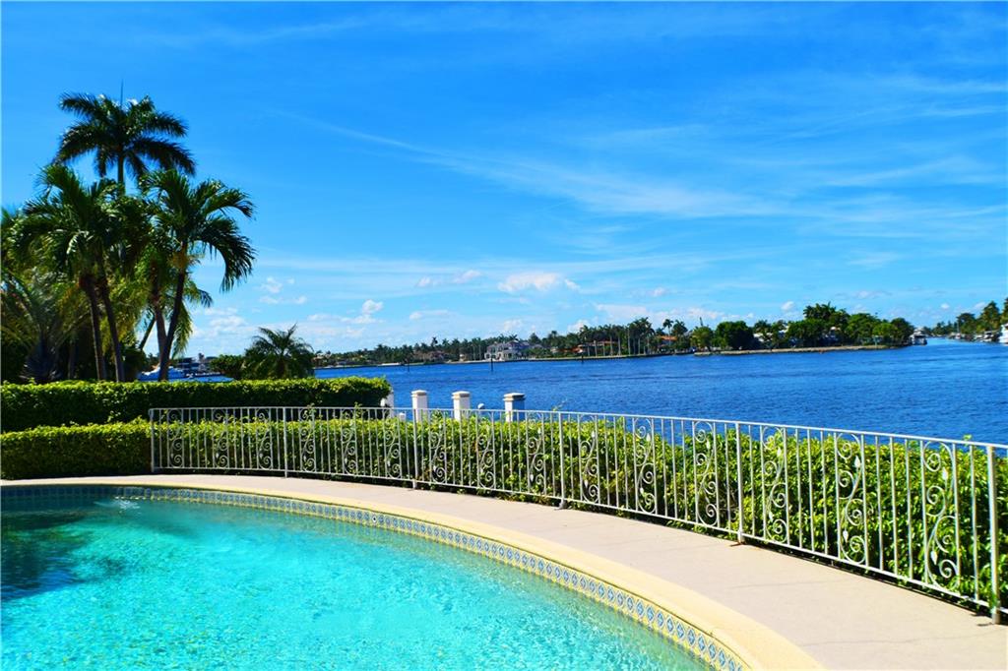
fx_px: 1050
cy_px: 336
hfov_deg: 51.3
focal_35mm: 38
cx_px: 504
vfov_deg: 35.5
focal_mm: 25
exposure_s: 1/500
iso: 200
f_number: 11
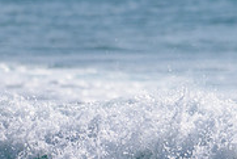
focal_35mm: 1962
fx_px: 12926
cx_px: 324
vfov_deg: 0.7
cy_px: 128
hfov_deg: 1.1
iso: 110
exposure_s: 1/2000
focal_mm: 500
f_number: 5.6
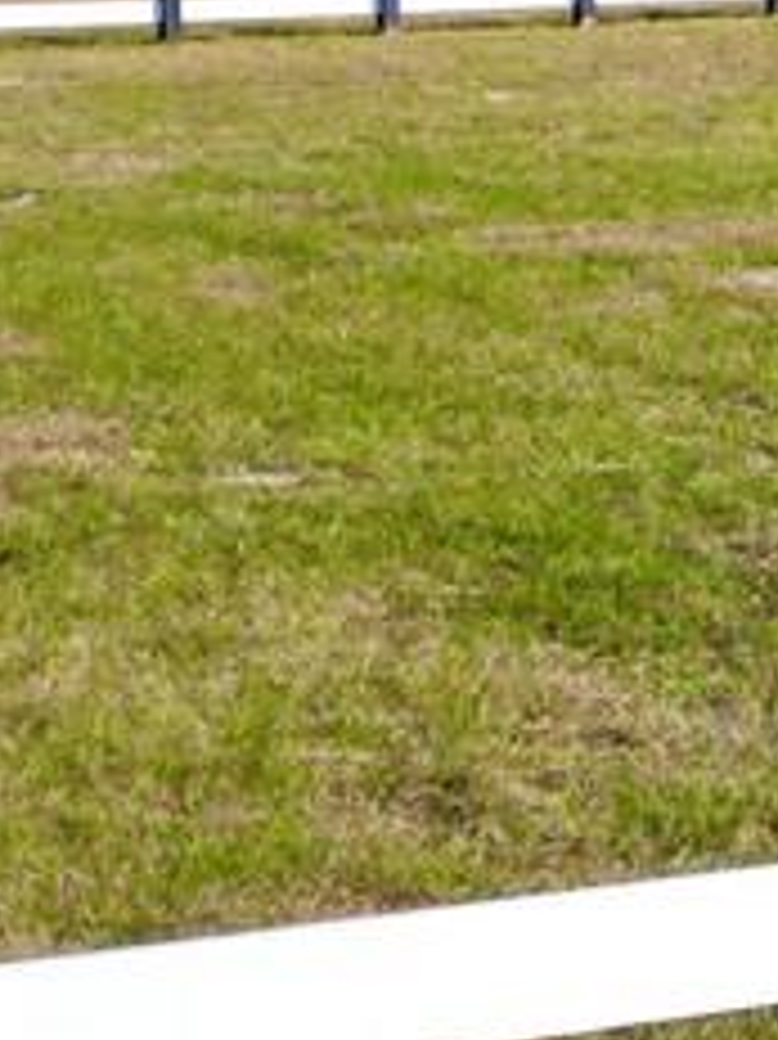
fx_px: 4979
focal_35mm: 166
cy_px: 9
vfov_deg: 11.8
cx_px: 1282
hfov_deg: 8.7
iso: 200
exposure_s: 1/3000
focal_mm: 6.72
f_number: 1.7
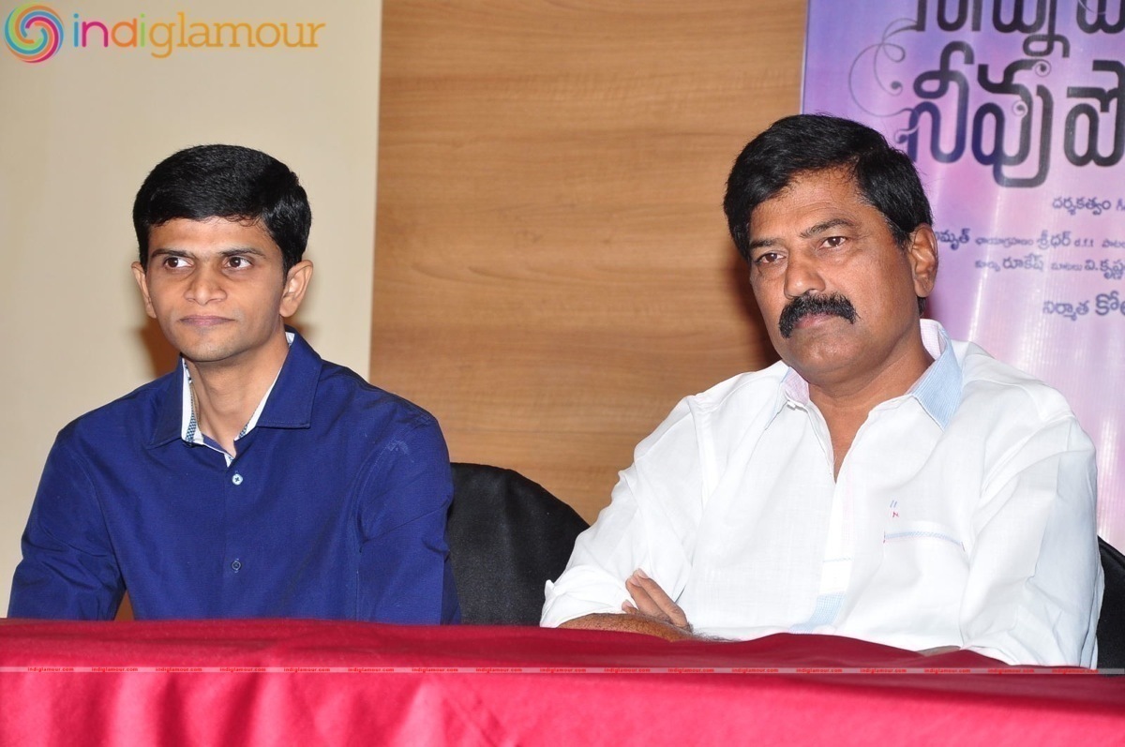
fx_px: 4588
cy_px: 374
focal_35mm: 147
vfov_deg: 9.3
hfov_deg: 14.0
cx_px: 562
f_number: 8
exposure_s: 1/125
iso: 500
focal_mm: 98
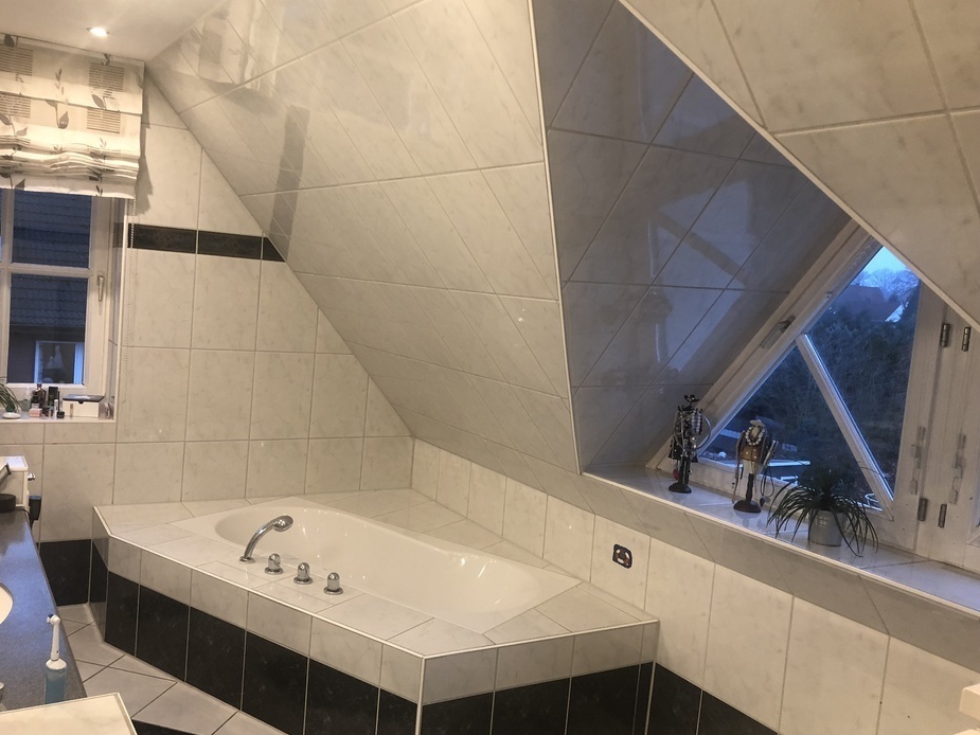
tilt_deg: -5.4
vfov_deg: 45.5
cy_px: 373
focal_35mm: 31
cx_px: 439
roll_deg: -4.6
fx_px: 878
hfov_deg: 58.2
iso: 50
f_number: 1.8
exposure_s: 1/17
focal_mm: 3.99
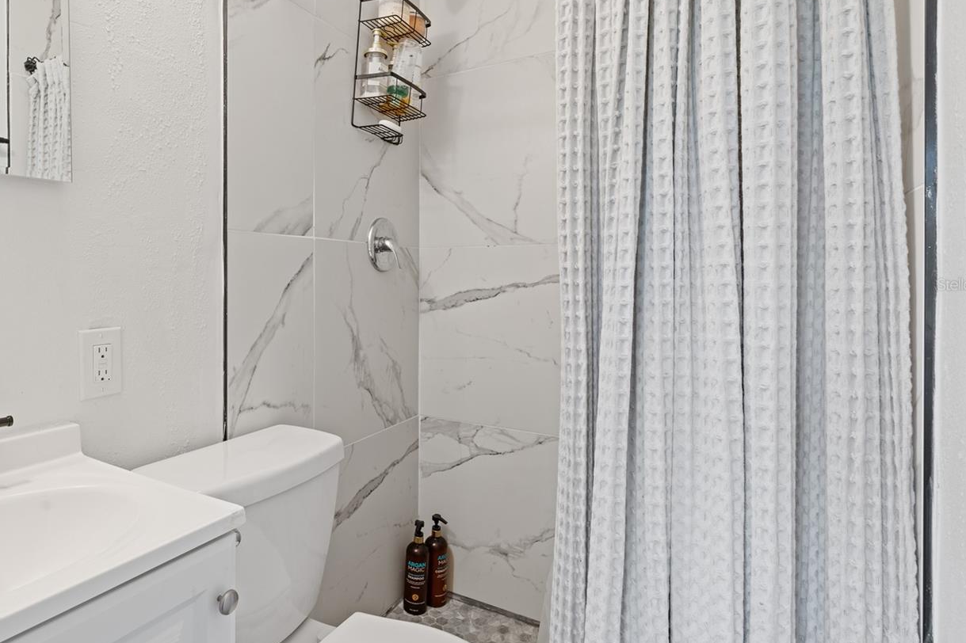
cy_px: 284
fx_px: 563
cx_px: 374
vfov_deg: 59.3
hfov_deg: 80.0
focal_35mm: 21
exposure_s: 1/6
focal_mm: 16
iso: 250
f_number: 7.1
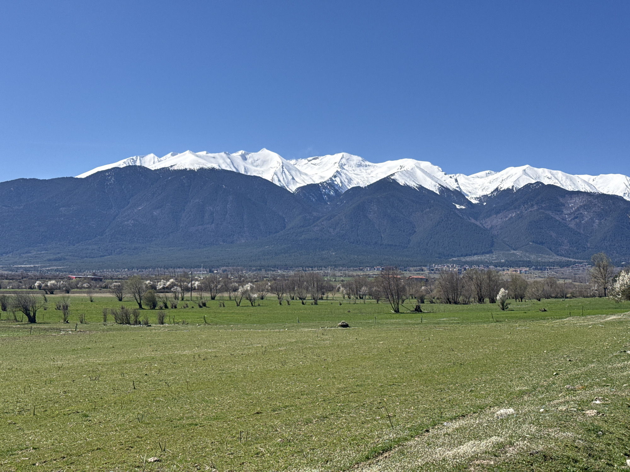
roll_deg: -1.0
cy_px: 236
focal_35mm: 48
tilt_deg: +4.5
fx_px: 874
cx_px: 315
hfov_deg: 39.7
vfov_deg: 30.3
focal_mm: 6.76
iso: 64
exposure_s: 1/6536
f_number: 1.78
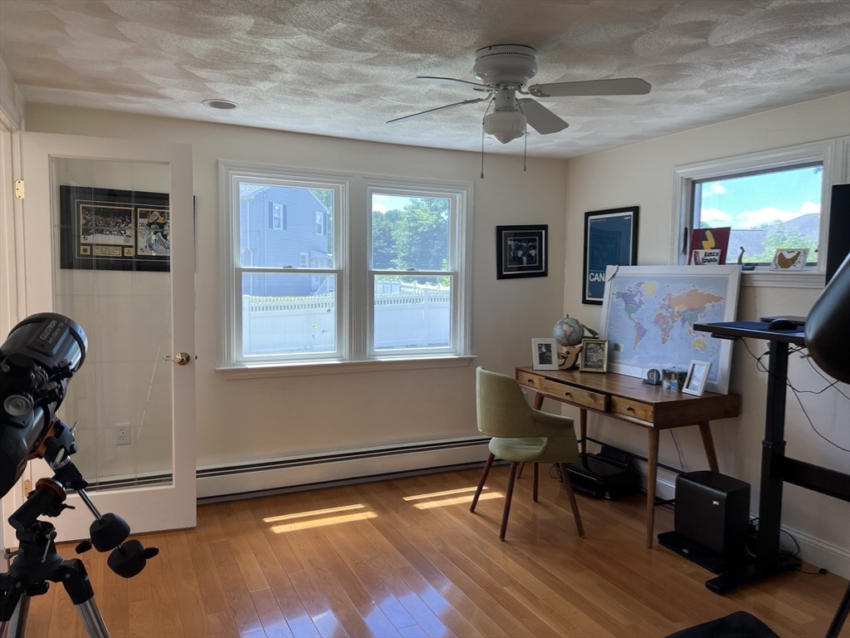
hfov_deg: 67.3
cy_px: 319
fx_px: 638
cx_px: 425
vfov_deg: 53.1
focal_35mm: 26
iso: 40
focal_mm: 5.7
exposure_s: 1/181
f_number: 1.5
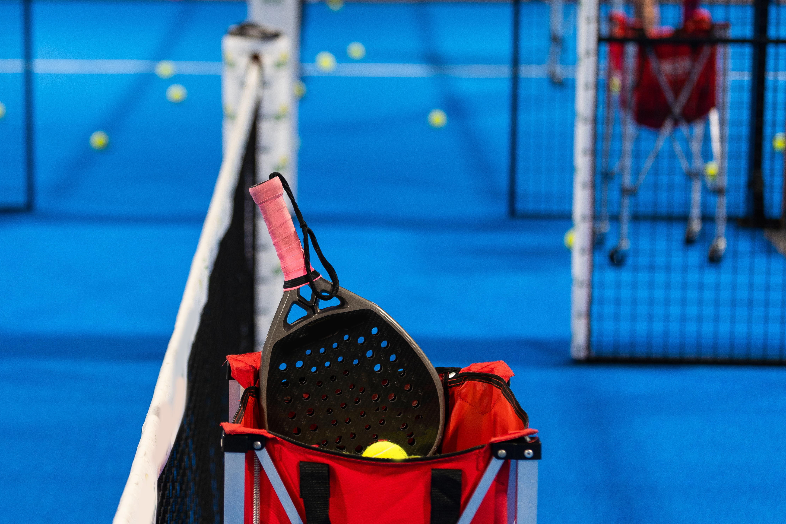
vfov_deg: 14.5
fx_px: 2052
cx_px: 264
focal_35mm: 94
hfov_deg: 21.6
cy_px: 189
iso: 200
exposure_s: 1/50
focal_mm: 70
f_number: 2.8
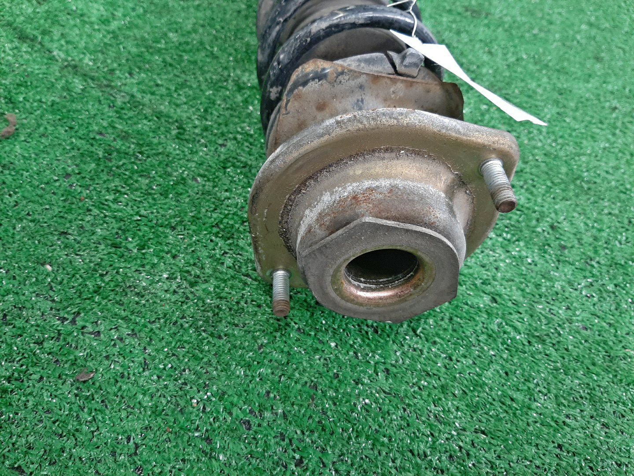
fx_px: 476
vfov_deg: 53.1
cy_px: 238
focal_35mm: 26
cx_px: 317
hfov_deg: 67.3
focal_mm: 3.93
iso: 221
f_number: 1.7
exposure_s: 1/50
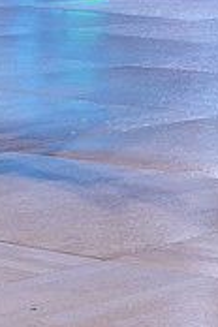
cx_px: -39
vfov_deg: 8.7
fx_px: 2116
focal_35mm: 233
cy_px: -73
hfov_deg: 5.9
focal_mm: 70
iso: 1250
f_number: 5.6
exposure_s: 1/400
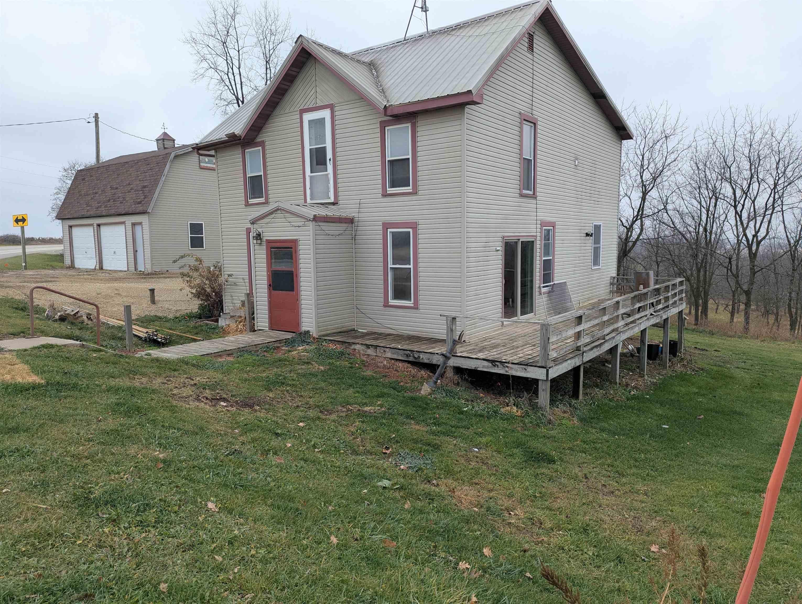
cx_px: 401
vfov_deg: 56.9
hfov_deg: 71.5
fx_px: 557
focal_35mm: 24
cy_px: 302
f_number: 1.85
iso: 48
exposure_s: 1/951
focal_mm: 6.81
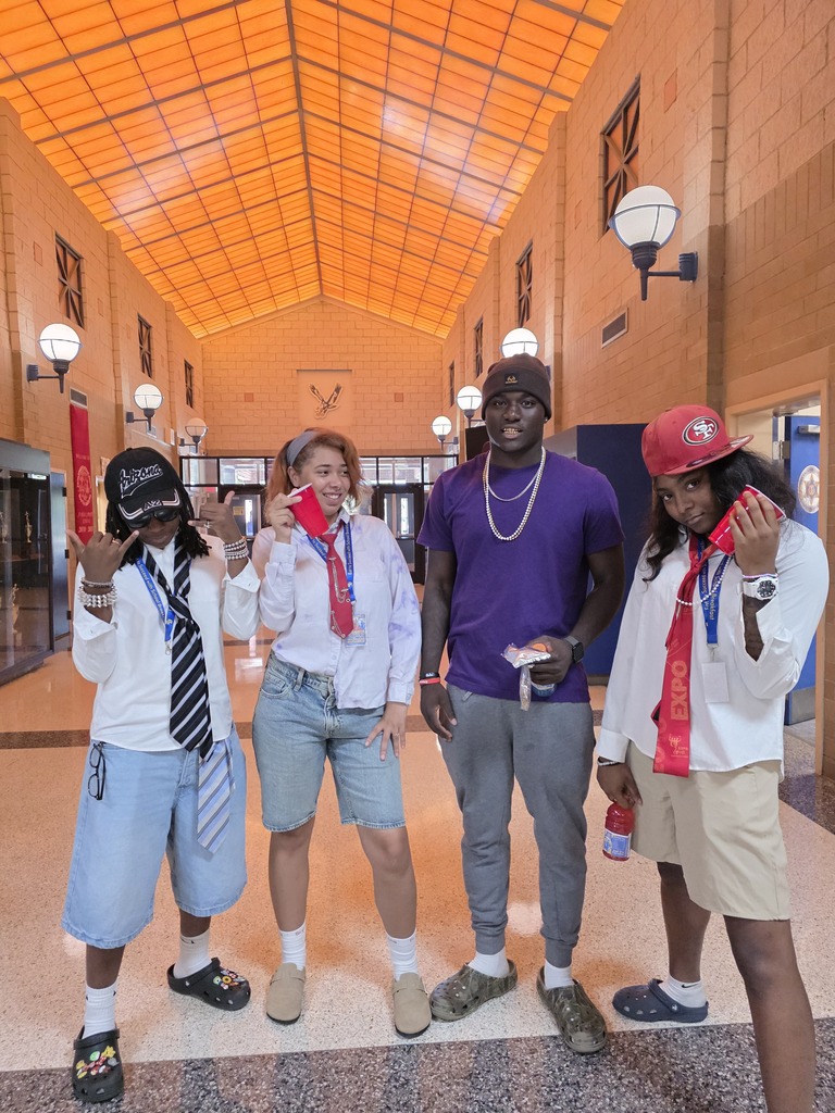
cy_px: 556
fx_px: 740
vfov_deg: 73.9
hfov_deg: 58.9
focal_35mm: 23
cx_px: 418
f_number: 1.7
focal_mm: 6.3
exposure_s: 1/120
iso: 500
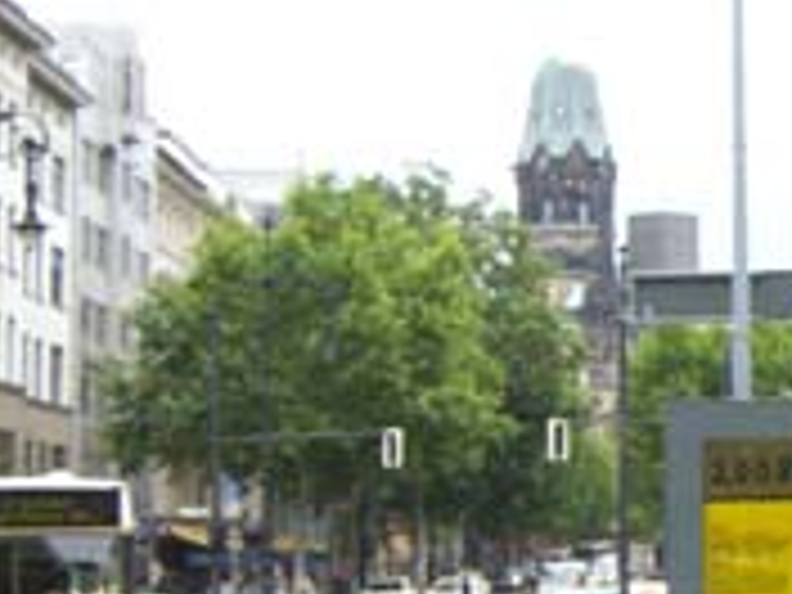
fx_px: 2219
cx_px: 932
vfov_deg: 15.1
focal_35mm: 97
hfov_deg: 19.2
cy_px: 544
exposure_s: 1/1250
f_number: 4.3
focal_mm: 6.2
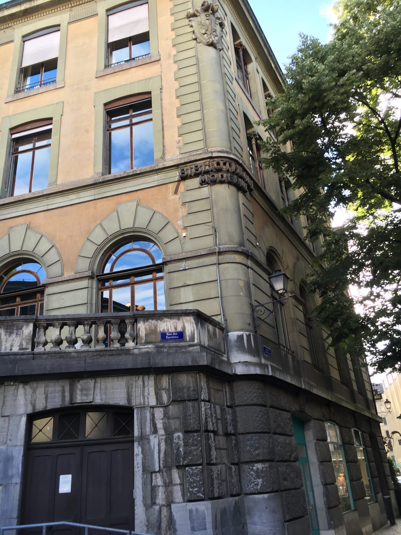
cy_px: 268
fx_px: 448
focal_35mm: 29
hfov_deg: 48.2
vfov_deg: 61.7
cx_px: 200
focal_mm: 4.15
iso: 32
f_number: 2.2
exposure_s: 1/100
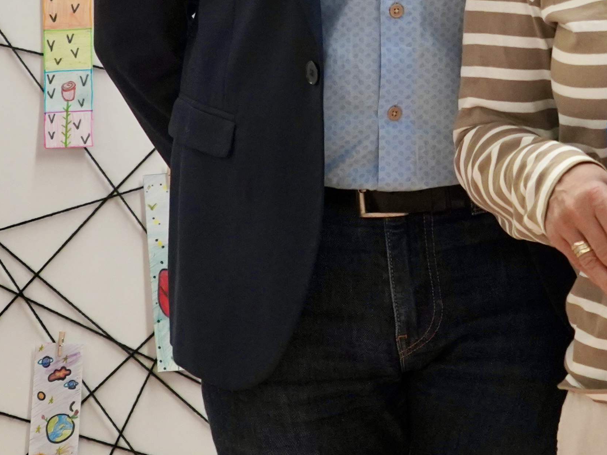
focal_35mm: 269
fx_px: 4717
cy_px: -54
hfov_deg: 7.3
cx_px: 678
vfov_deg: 5.5
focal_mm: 77
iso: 2000
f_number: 5.6
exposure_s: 1/160
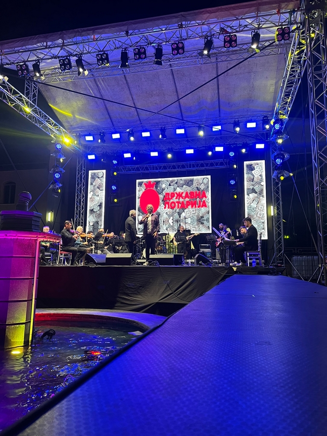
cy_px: 218
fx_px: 327
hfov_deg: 53.1
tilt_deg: +9.1
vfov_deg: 67.3
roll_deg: -1.4
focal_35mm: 26
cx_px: 164
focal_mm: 5.7
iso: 200
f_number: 1.5
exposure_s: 1/60
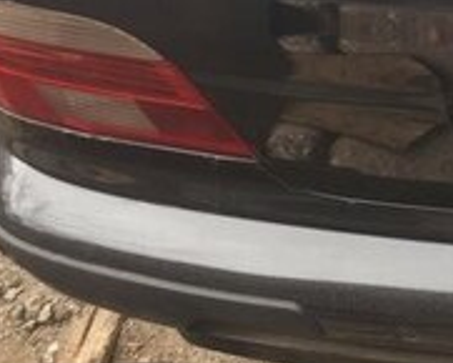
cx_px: 721
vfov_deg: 14.8
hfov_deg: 16.6
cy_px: 54
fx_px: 1382
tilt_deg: -53.0
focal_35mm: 103
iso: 32
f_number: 2.2
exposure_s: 1/100
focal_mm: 4.15
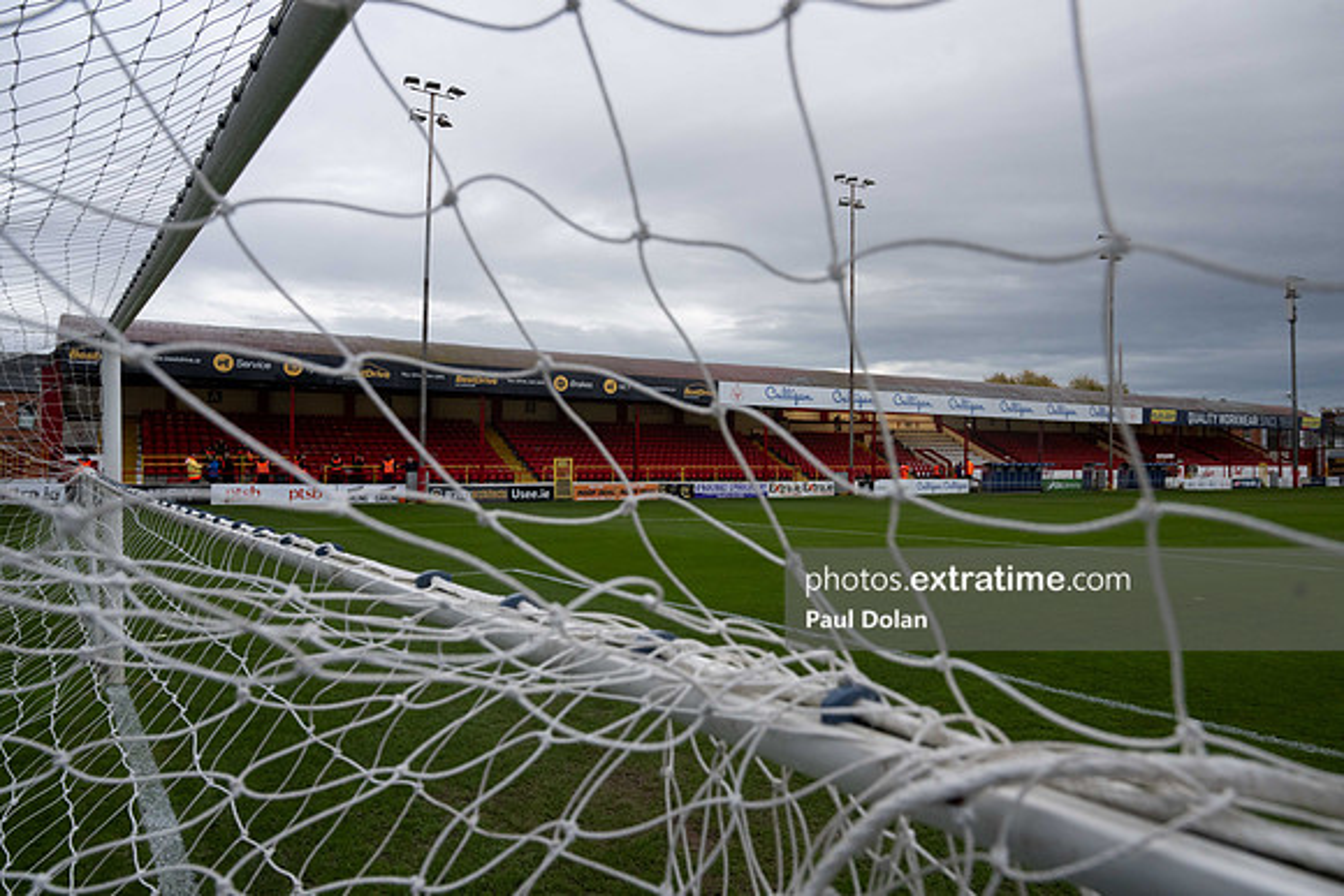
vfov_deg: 52.2
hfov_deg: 72.6
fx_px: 915
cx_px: 672
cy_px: 448
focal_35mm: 24
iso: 1250
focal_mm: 24.5
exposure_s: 1/160
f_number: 7.1
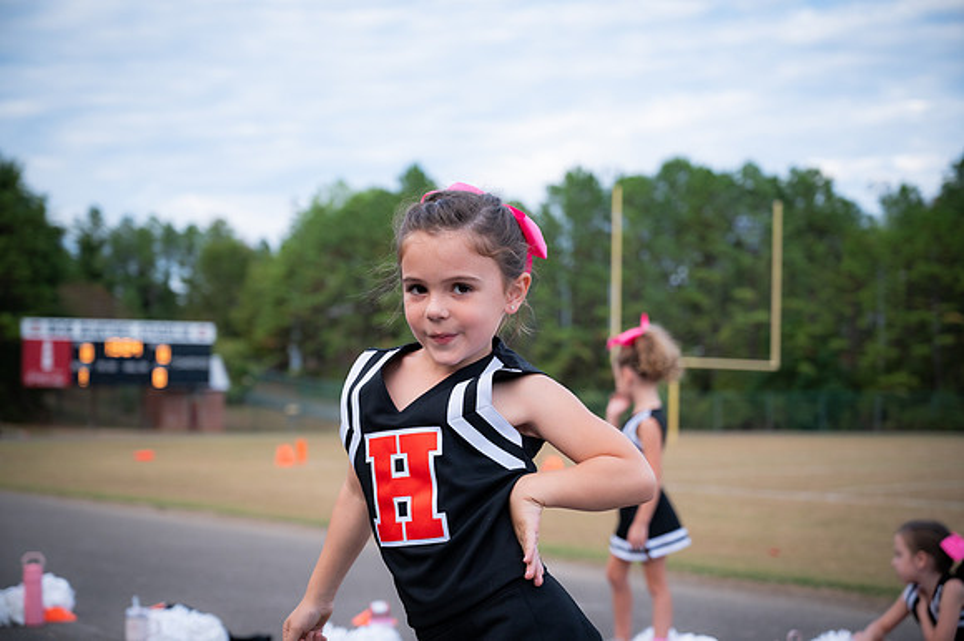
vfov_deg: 23.4
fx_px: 1552
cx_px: 482
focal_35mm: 58
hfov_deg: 34.5
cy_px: 320
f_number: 4
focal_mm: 58
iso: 640
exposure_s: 1/640
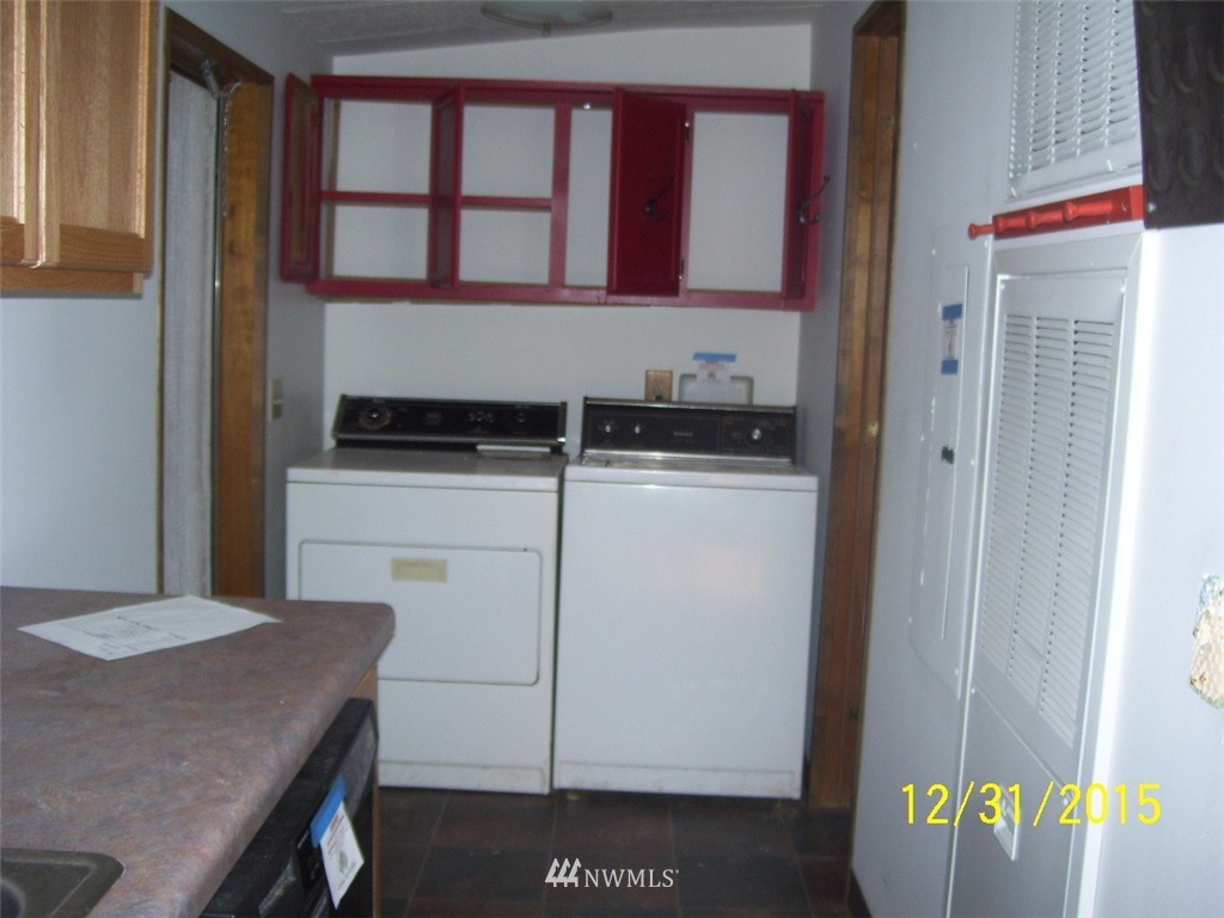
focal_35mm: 36
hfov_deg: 51.4
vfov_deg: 39.7
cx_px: 612
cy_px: 459
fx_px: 1273
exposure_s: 1/60
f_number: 2.7
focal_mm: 6
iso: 80
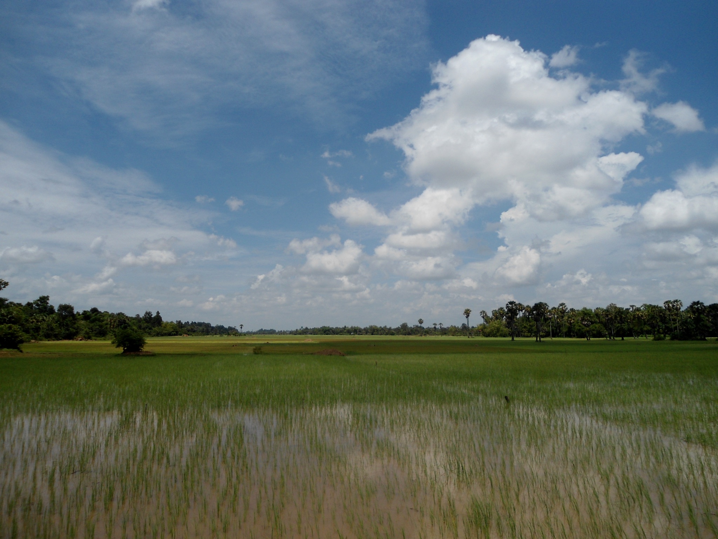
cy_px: 270
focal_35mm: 26
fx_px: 539
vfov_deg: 53.1
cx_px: 359
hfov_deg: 67.3
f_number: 8
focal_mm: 4.7
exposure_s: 1/320
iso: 80
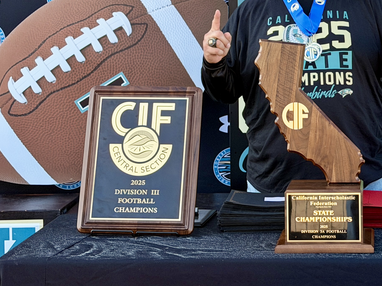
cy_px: 22
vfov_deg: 15.7
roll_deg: +0.8
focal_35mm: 93
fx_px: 1026
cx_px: 319
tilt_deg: -2.1
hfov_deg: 20.8
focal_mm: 6.76
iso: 64
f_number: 1.78
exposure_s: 1/557
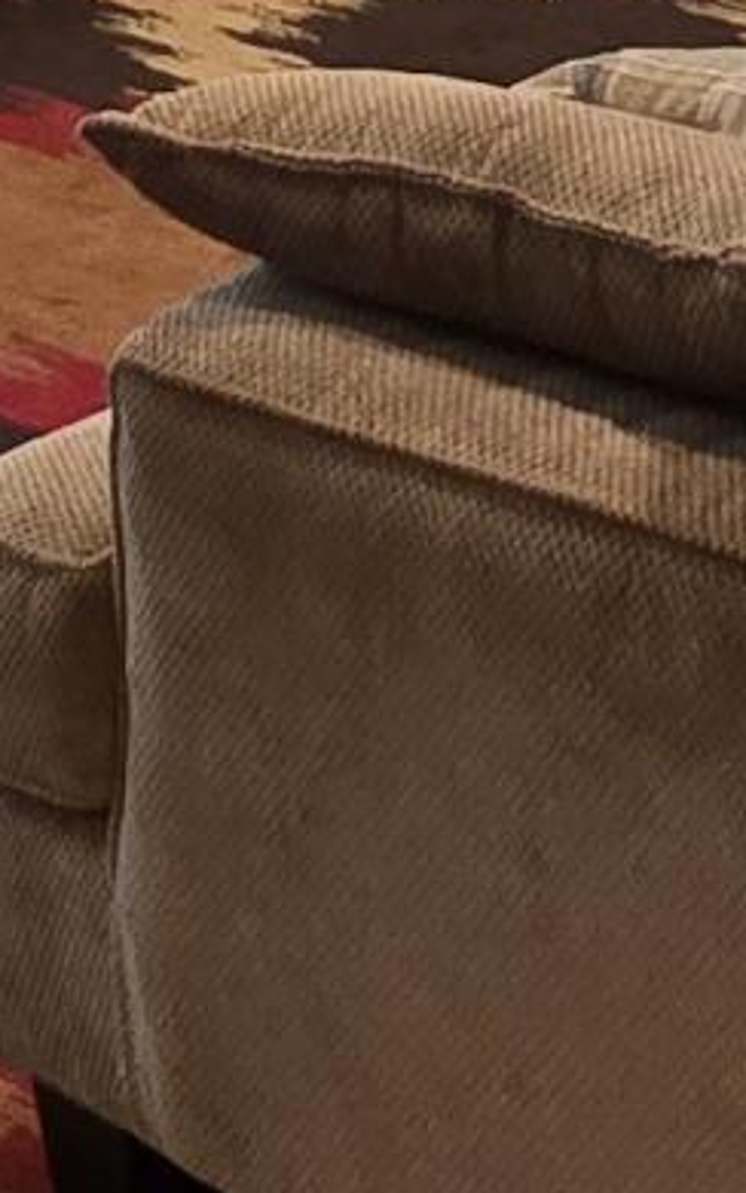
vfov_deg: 17.5
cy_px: -642
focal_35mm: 106
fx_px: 3446
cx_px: 24
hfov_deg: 12.2
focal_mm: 2.2
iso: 160
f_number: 2.2
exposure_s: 1/60
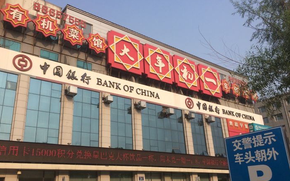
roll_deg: +1.3
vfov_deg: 40.5
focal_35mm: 31
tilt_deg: +17.6
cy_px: 105
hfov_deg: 61.2
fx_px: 245
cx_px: 144
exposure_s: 1/1580
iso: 32
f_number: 2.2
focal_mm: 4.15
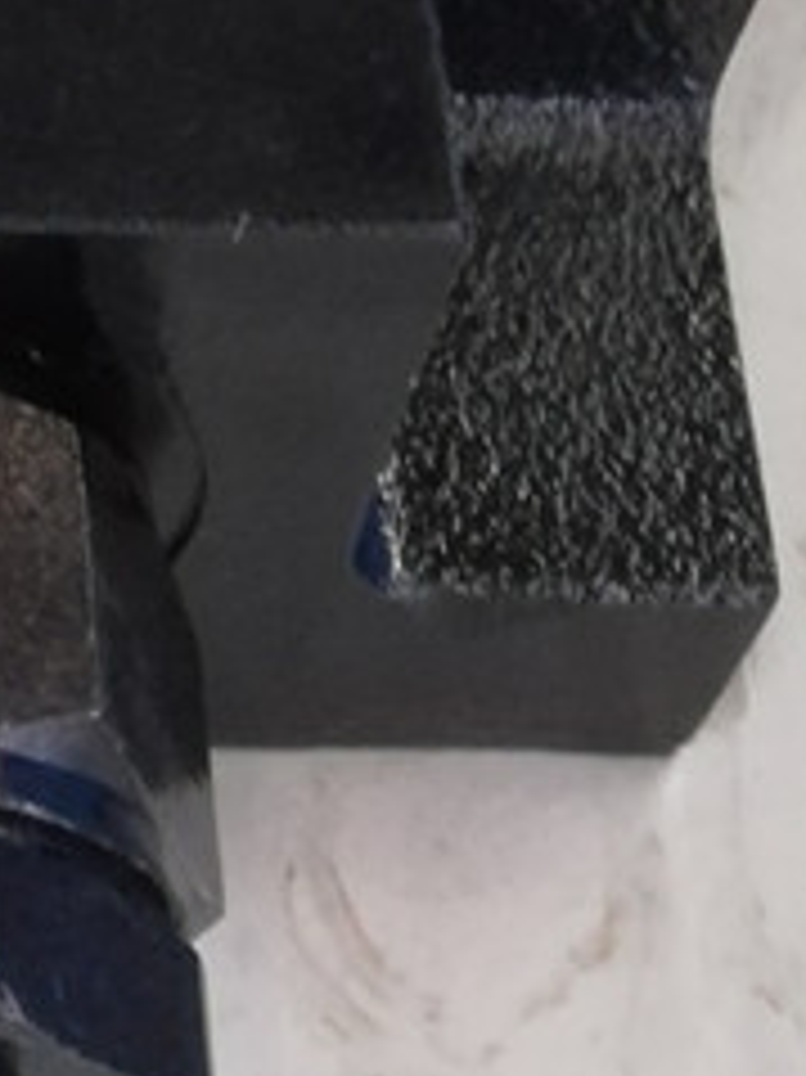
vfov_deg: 13.5
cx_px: -513
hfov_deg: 9.8
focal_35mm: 145
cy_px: 182
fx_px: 4506
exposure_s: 1/15
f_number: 2.2
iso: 800
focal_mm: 3.83
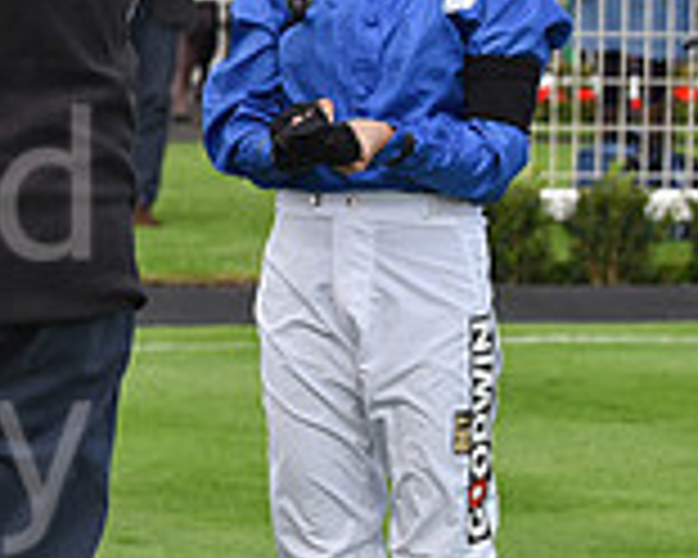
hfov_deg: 5.7
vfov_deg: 4.6
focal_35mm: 333
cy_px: 227
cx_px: -482
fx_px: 6879
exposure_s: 1/800
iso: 400
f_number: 5.6
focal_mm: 95
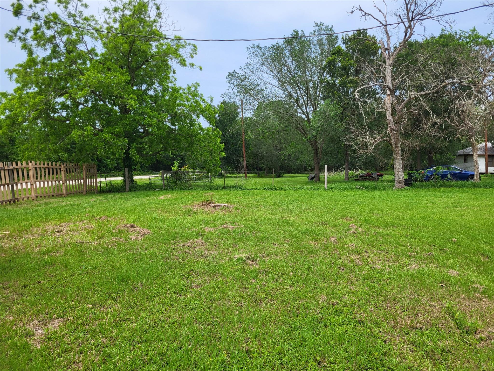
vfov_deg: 53.1
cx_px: 247
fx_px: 371
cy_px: 186
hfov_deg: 67.3
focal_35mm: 26
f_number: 1.8
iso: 40
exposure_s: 1/1775
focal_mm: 5.4
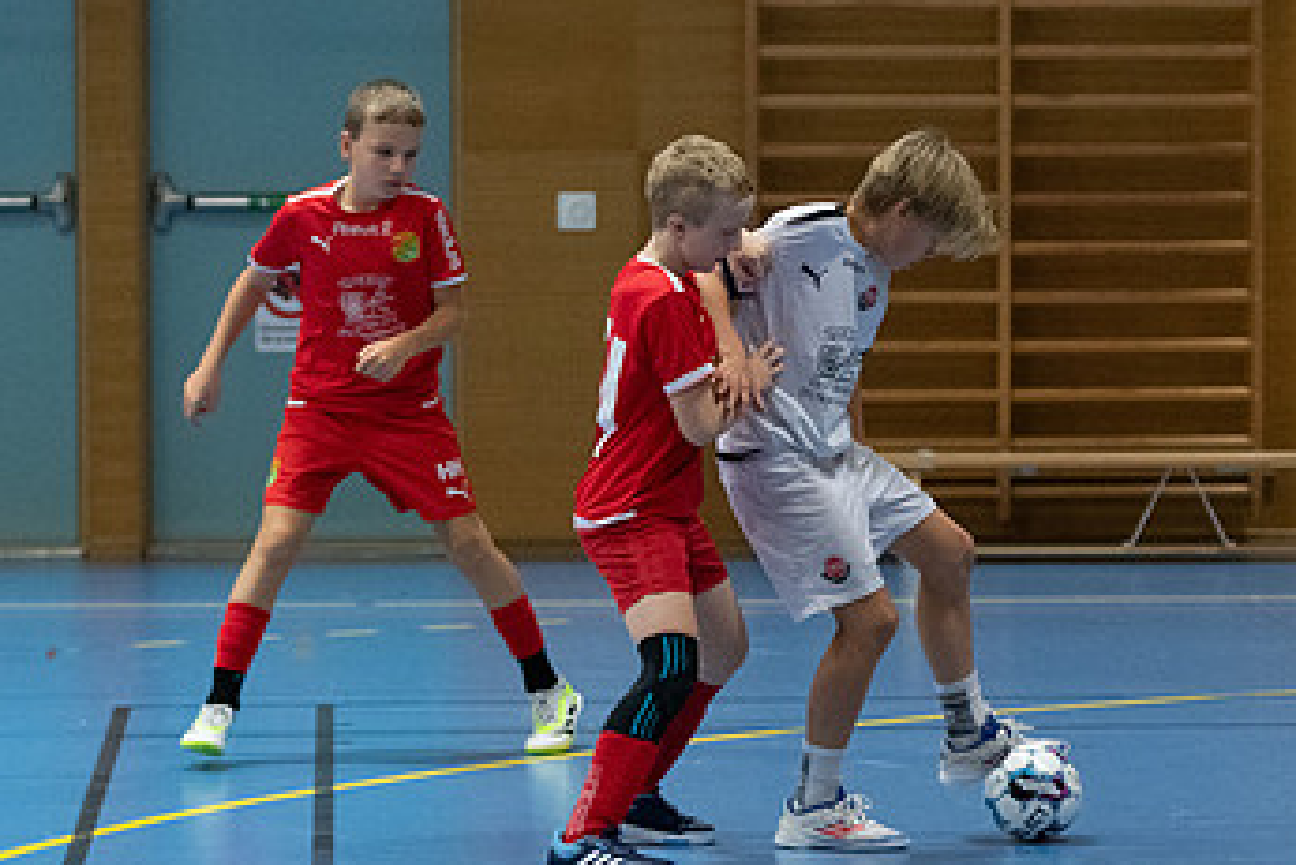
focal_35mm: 218
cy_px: 447
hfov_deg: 9.4
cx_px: 873
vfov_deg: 6.3
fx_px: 7851
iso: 4000
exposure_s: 1/500
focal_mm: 86
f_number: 2.8
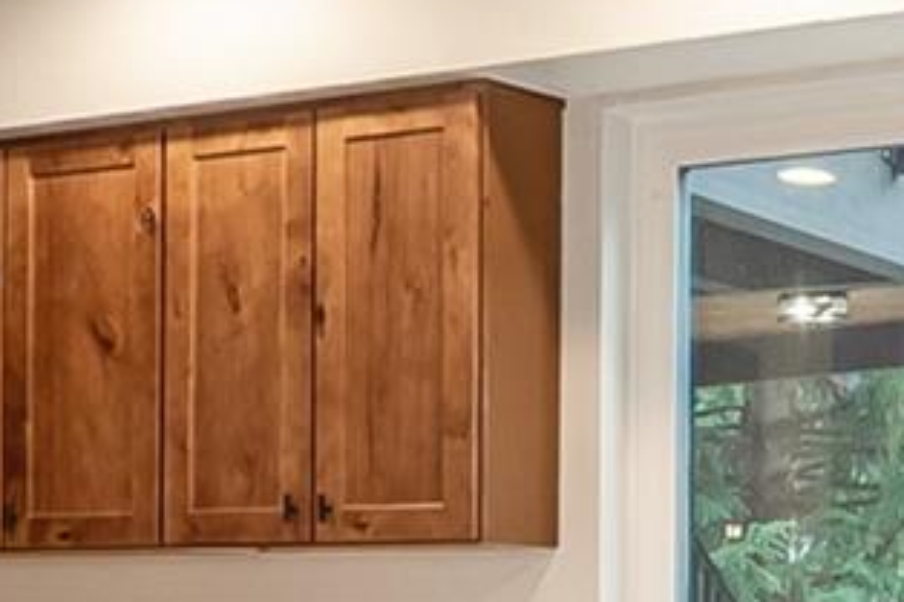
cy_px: 673
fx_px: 2685
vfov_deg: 12.5
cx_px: 17
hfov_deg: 18.6
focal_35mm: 107
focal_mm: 14
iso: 100
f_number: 10
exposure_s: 1/5
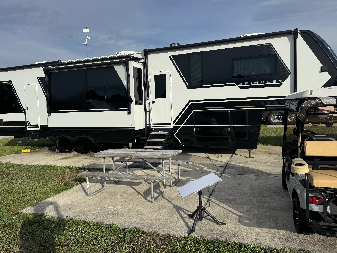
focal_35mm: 25
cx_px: 167
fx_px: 243
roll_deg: +1.8
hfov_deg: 69.4
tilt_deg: -3.7
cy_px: 122
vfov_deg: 54.9
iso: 80
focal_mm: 6.76
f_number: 1.78
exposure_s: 1/6410
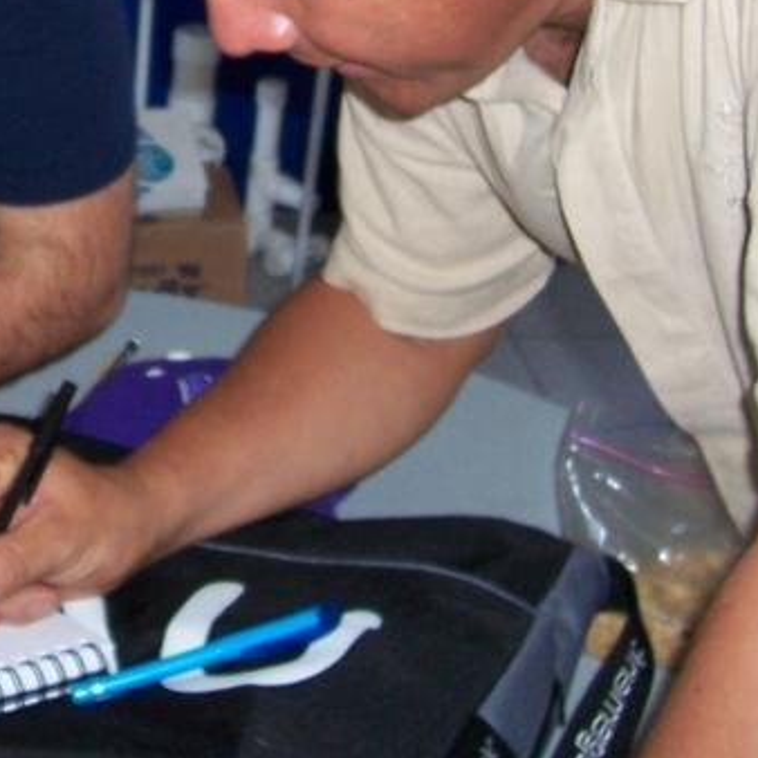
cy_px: 43
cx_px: 25
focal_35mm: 91
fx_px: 2254
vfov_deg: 18.7
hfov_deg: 18.6
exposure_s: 1/60
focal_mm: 5.6
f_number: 2.7
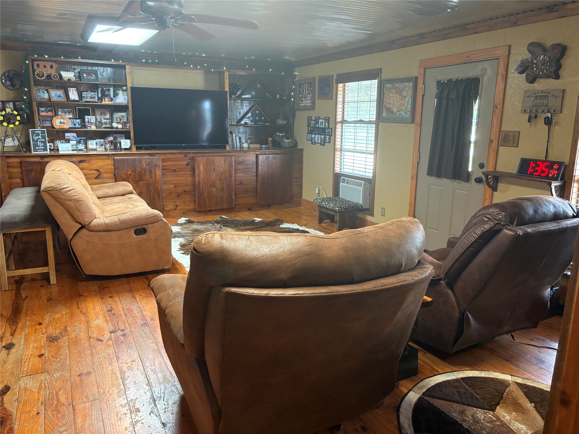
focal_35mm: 26
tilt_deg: -12.5
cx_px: 290
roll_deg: +0.1
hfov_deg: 67.3
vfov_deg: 53.1
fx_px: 435
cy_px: 217
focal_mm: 5.96
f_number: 1.6
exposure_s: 1/60
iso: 250
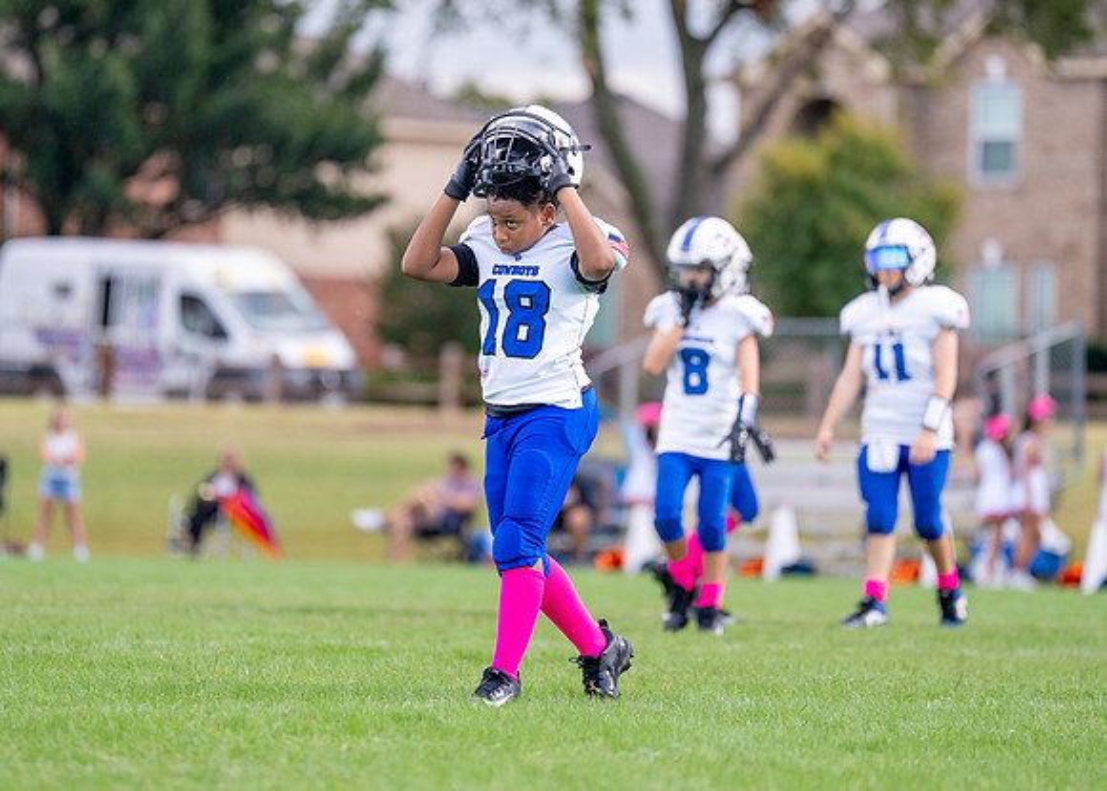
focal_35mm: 287
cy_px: 353
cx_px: 533
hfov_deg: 7.0
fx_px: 9006
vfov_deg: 5.0
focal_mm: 200
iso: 500
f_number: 2.8
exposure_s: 1/2500
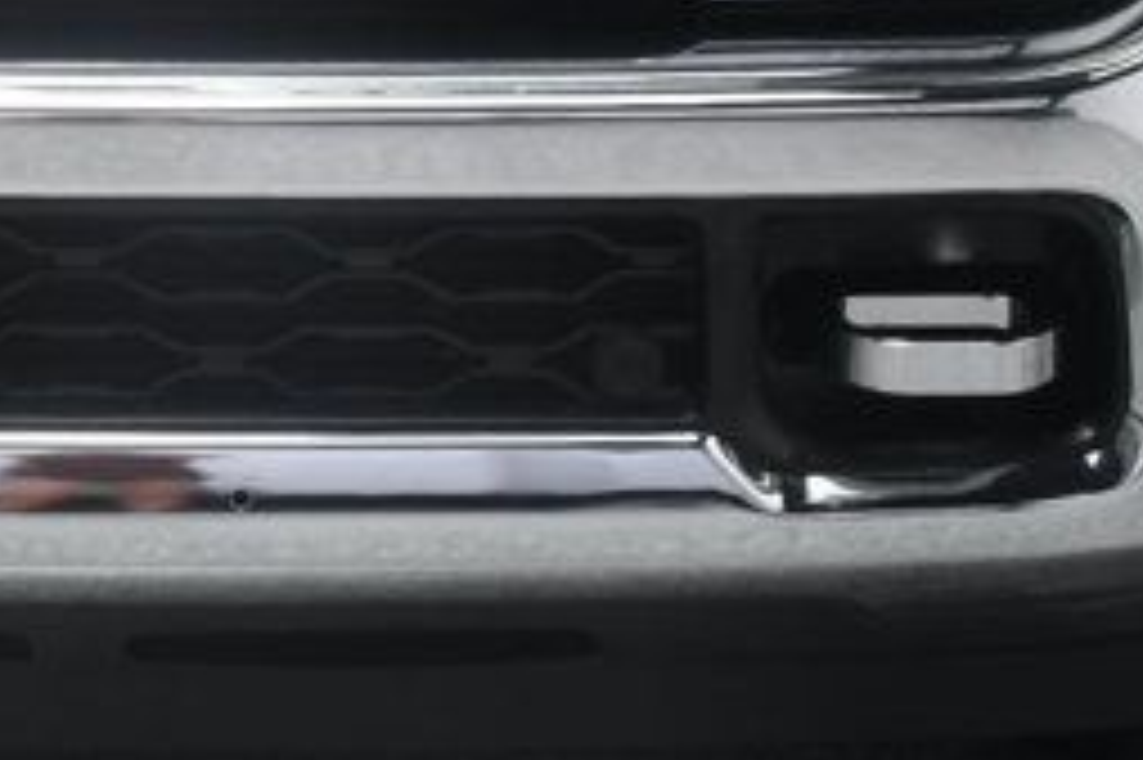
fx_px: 4601
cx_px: 63
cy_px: -531
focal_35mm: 145
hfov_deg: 14.0
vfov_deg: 9.1
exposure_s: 1/160
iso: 100
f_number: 10
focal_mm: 24
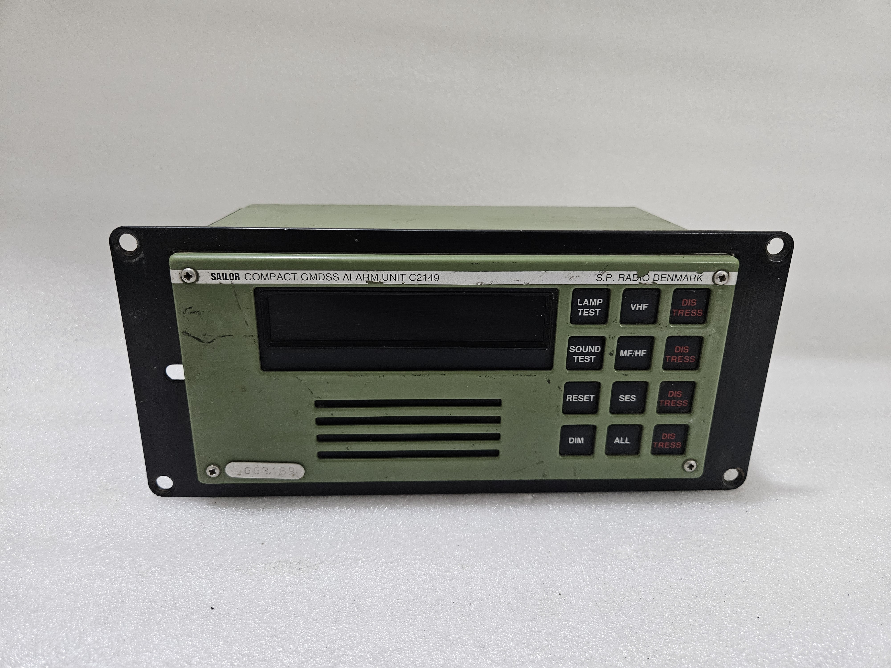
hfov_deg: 73.9
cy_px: 334
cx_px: 446
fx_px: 592
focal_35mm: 23
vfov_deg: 58.9
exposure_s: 1/100
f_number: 1.8
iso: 500
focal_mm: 5.4
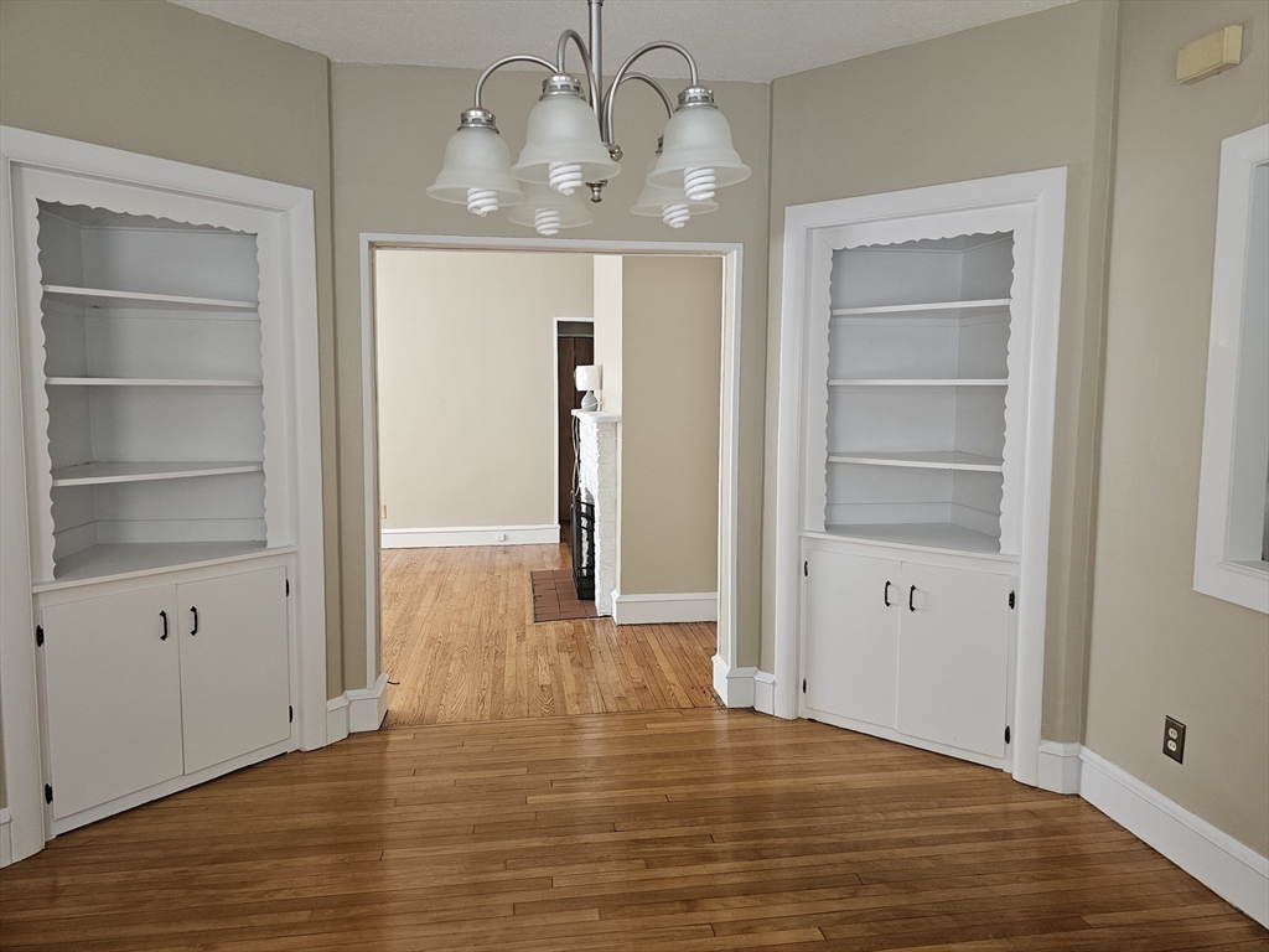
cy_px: 476
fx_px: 843
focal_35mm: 23
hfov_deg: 73.9
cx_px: 634
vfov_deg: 58.9
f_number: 1.7
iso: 200
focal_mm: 6.3
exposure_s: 1/180
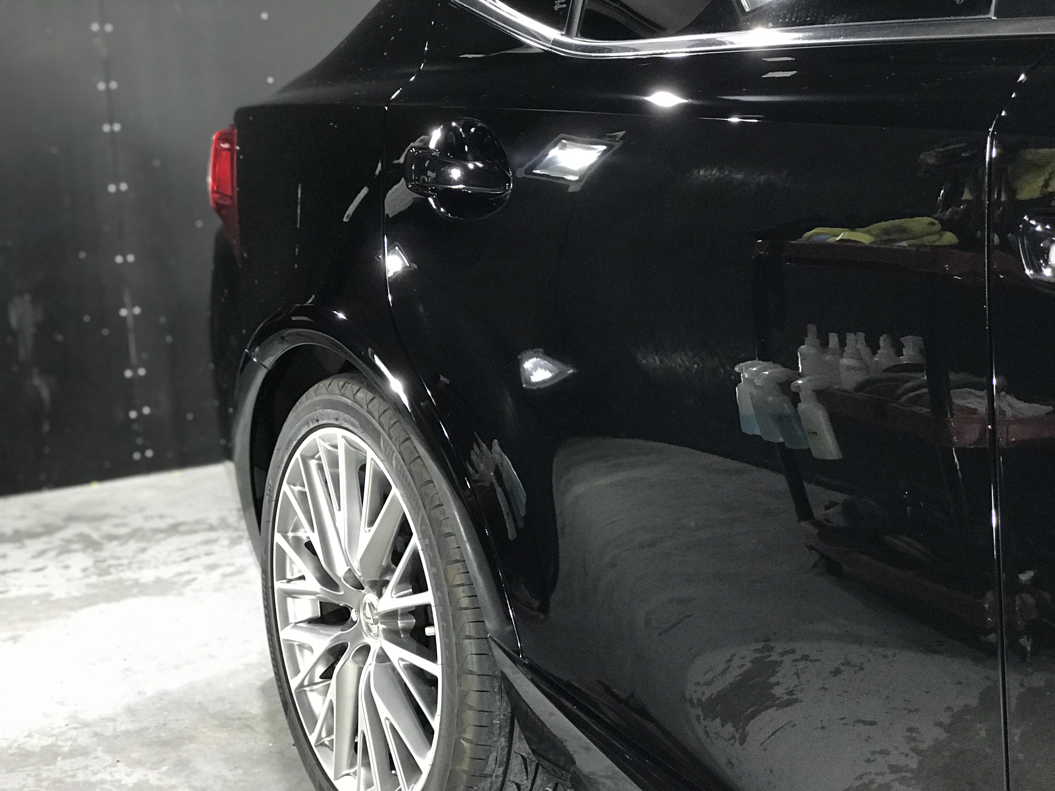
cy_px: 396
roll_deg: +3.7
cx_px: 528
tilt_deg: -9.7
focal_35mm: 57
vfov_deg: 25.7
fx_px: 1737
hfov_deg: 33.8
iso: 500
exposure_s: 1/60
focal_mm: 6.6
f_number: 2.8
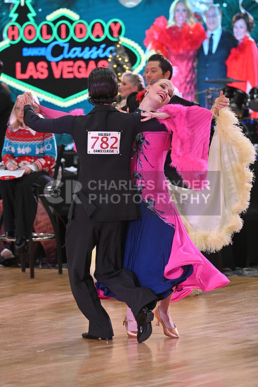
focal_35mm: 190
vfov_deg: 10.8
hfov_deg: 7.2
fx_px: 2041
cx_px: 129
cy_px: 194
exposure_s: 1/400
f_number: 5
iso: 3200
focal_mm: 190
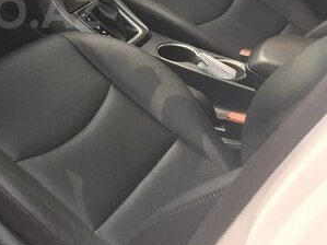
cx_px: -12
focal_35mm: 64
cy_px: 11
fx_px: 604
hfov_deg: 28.2
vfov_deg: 22.2
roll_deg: -3.0
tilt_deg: -30.7
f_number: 2.2
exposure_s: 1/100
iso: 32
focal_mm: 4.15
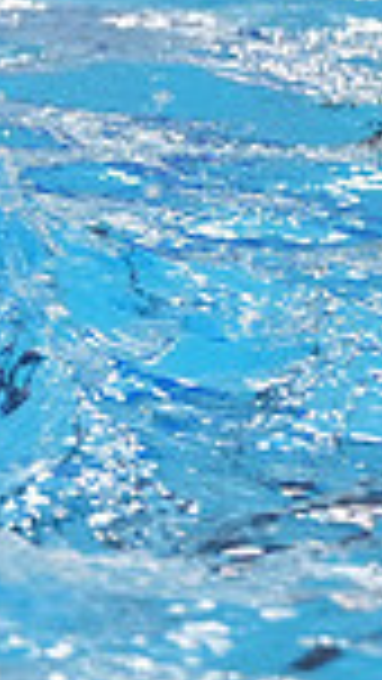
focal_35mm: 846
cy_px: -169
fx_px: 15226
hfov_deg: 1.4
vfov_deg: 2.6
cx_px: -746
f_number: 4
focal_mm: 140
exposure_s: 1/1250
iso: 6400
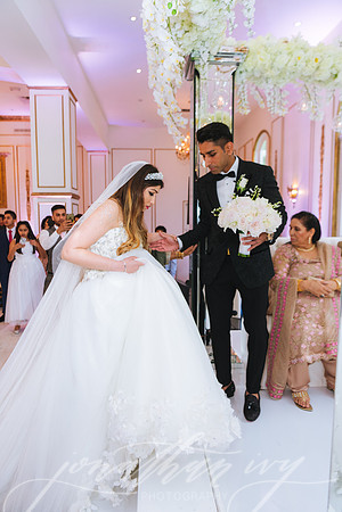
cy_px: 256
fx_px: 370
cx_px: 171
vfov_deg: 69.4
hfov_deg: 49.6
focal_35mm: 26
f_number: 2.8
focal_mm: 26
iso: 1250
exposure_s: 1/250
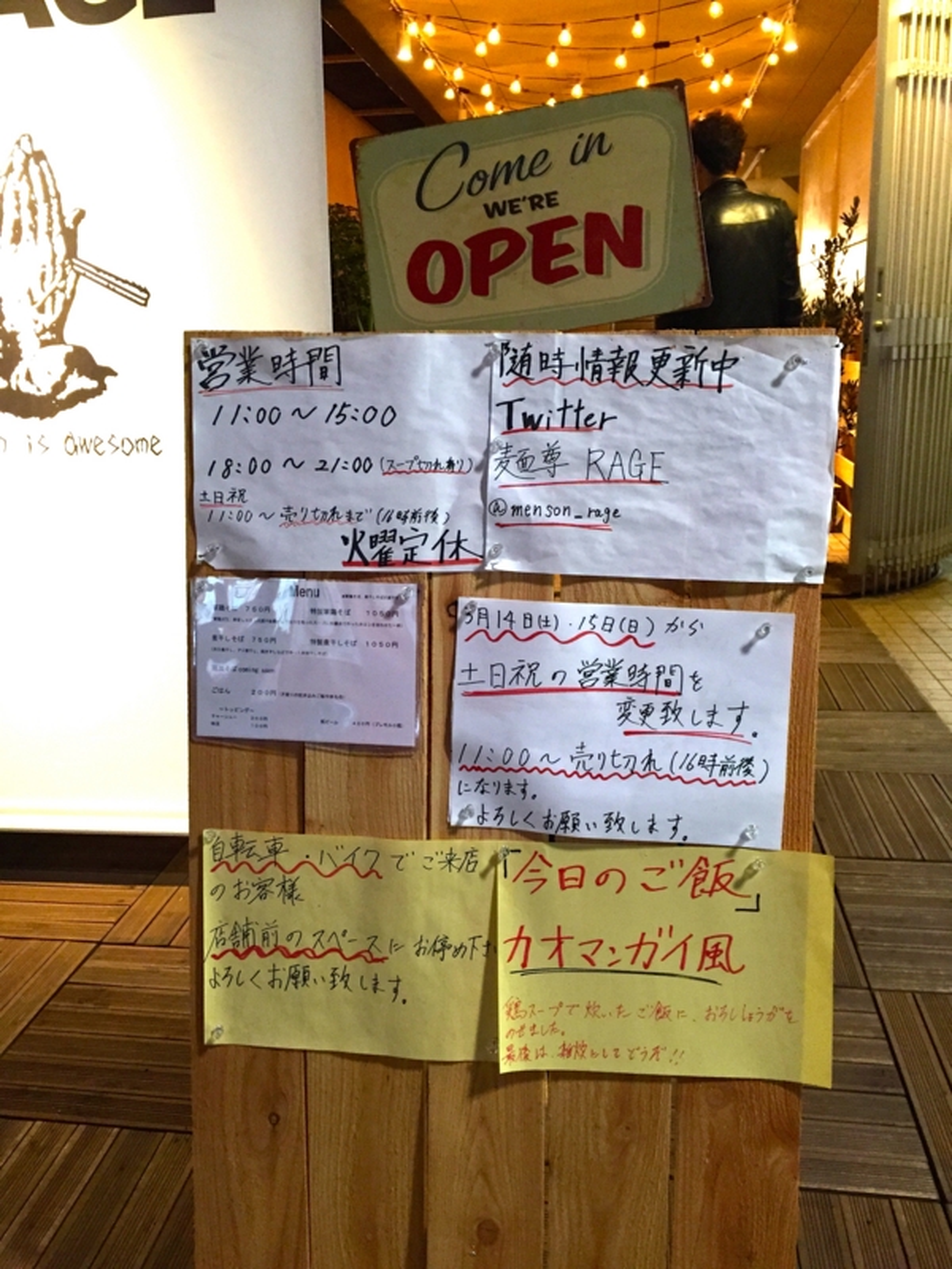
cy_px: 634
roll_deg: +1.7
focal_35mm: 29
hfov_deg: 48.2
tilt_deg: -14.4
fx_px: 1063
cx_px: 476
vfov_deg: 61.7
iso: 200
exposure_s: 1/33
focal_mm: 4.15
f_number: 2.2
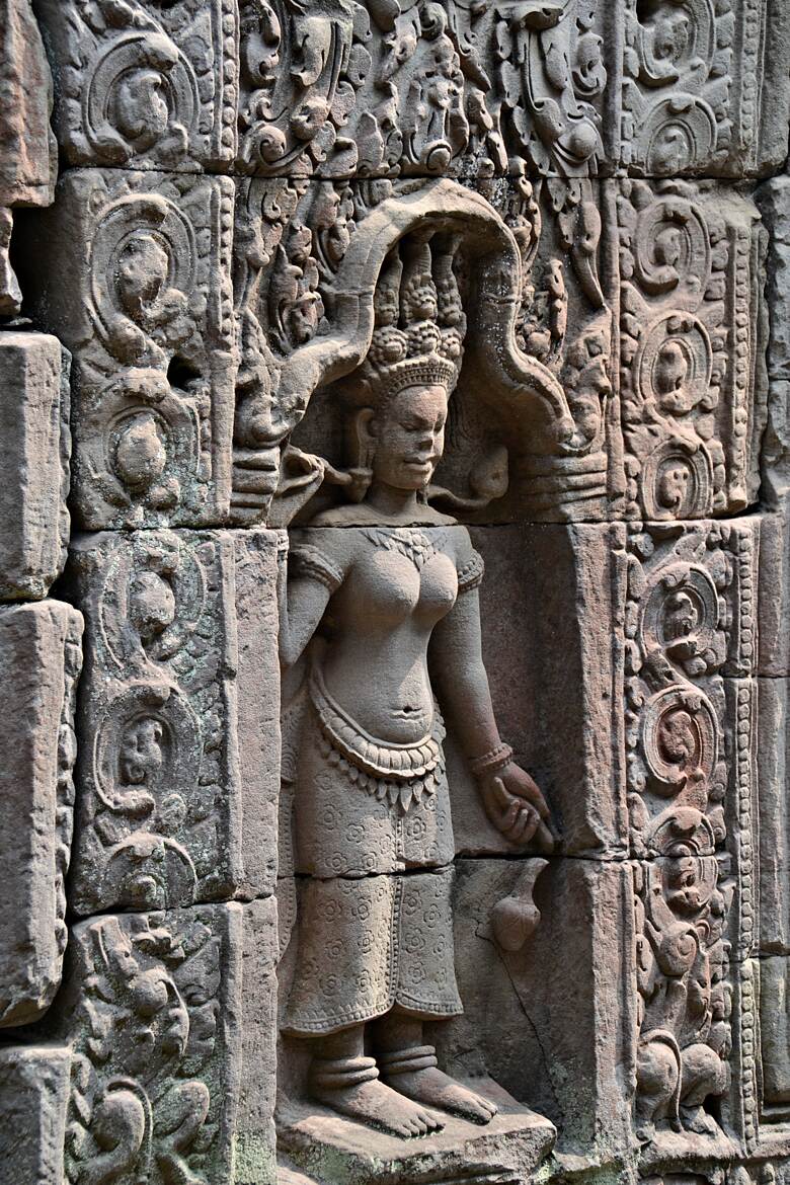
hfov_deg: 8.7
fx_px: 5184
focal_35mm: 158
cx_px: 395
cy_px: 592
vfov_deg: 13.0
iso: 125
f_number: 5.6
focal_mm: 105
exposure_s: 1/125
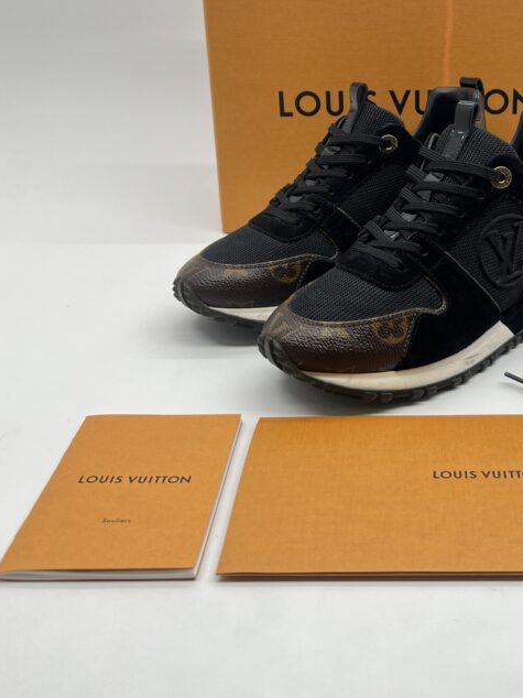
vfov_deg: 43.7
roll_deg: +0.6
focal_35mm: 42
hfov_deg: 33.6
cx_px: 394
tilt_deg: -17.2
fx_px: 847
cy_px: 193
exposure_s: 1/100
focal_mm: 5.7
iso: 40
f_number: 1.5
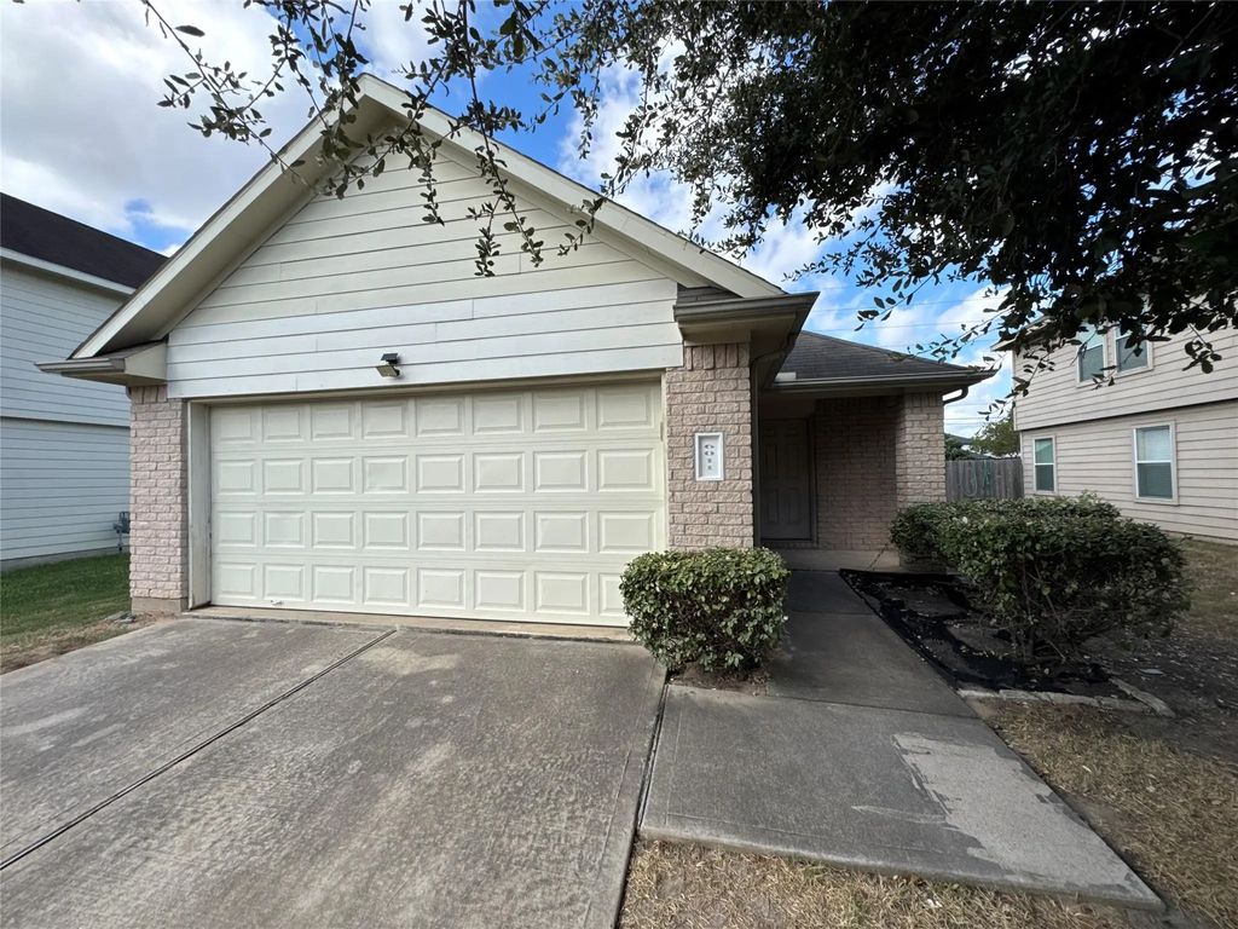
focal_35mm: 14
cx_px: 619
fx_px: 501
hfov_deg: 102.1
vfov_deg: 85.7
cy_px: 464
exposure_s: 1/1020
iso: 50
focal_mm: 2.22
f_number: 2.2
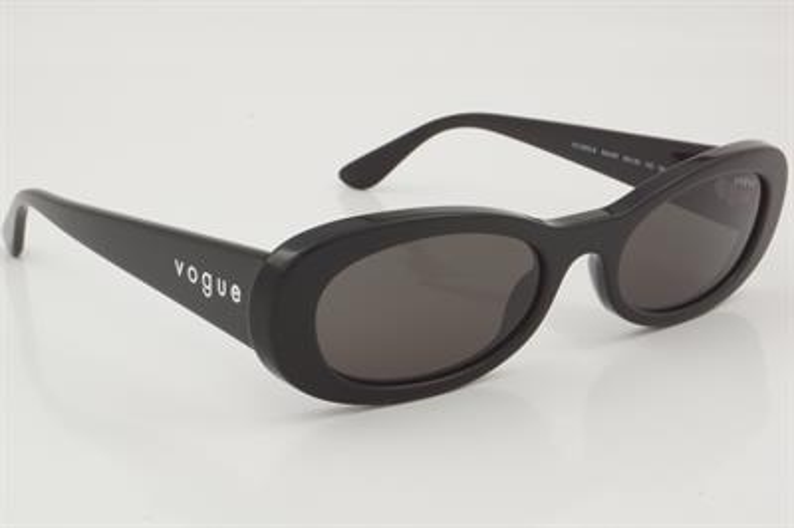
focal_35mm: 75
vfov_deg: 18.2
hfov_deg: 27.0
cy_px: 264
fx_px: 1653
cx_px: 397
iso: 100
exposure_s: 1/3
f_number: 32
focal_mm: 50
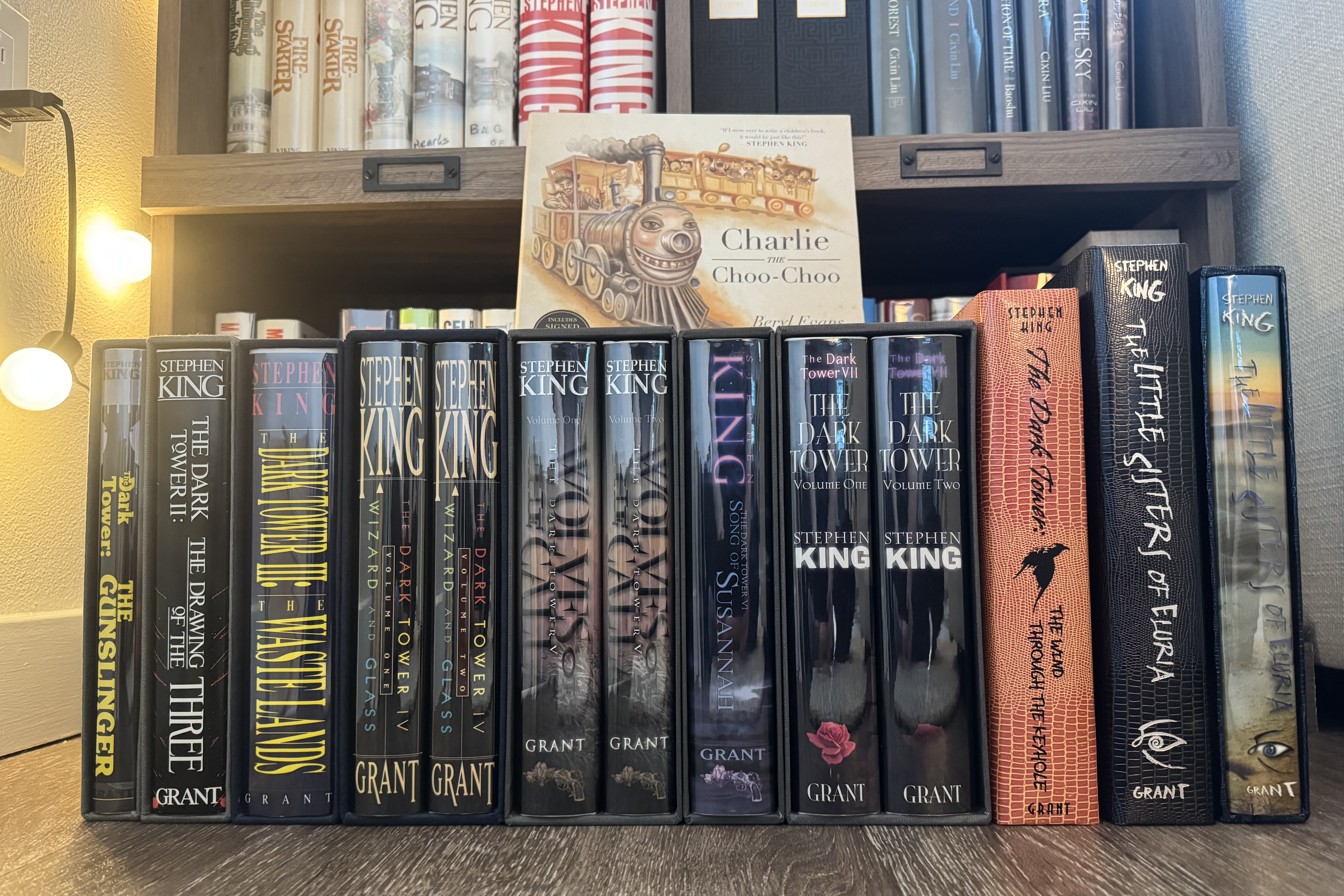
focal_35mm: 25
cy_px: 488
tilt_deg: +3.5
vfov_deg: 51.2
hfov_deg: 71.5
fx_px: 933
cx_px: 672
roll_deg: +1.1
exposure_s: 1/40
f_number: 1.78
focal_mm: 6.76
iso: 800
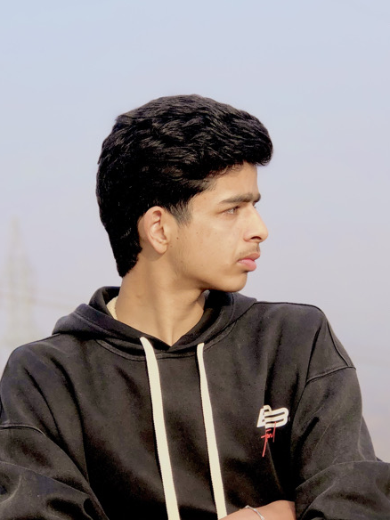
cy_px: 321
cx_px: 175
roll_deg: +3.4
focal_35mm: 100
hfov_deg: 14.8
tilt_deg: -2.3
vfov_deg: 19.6
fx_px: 1502
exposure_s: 1/291
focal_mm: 6.6
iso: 20
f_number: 2.8
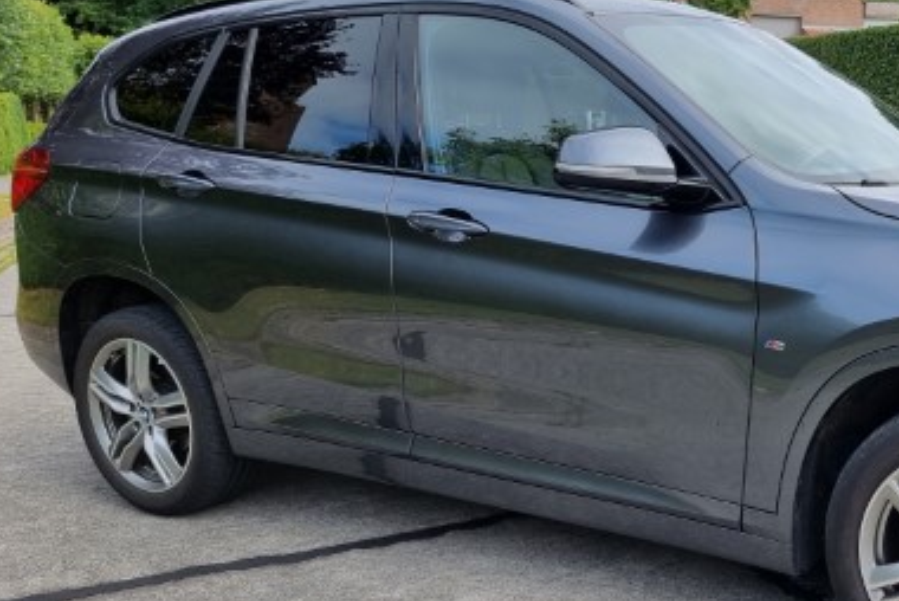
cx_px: 740
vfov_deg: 31.8
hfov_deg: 43.8
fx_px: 1050
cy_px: 369
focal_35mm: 42
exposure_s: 1/382
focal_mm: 6.7
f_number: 1.8
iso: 50
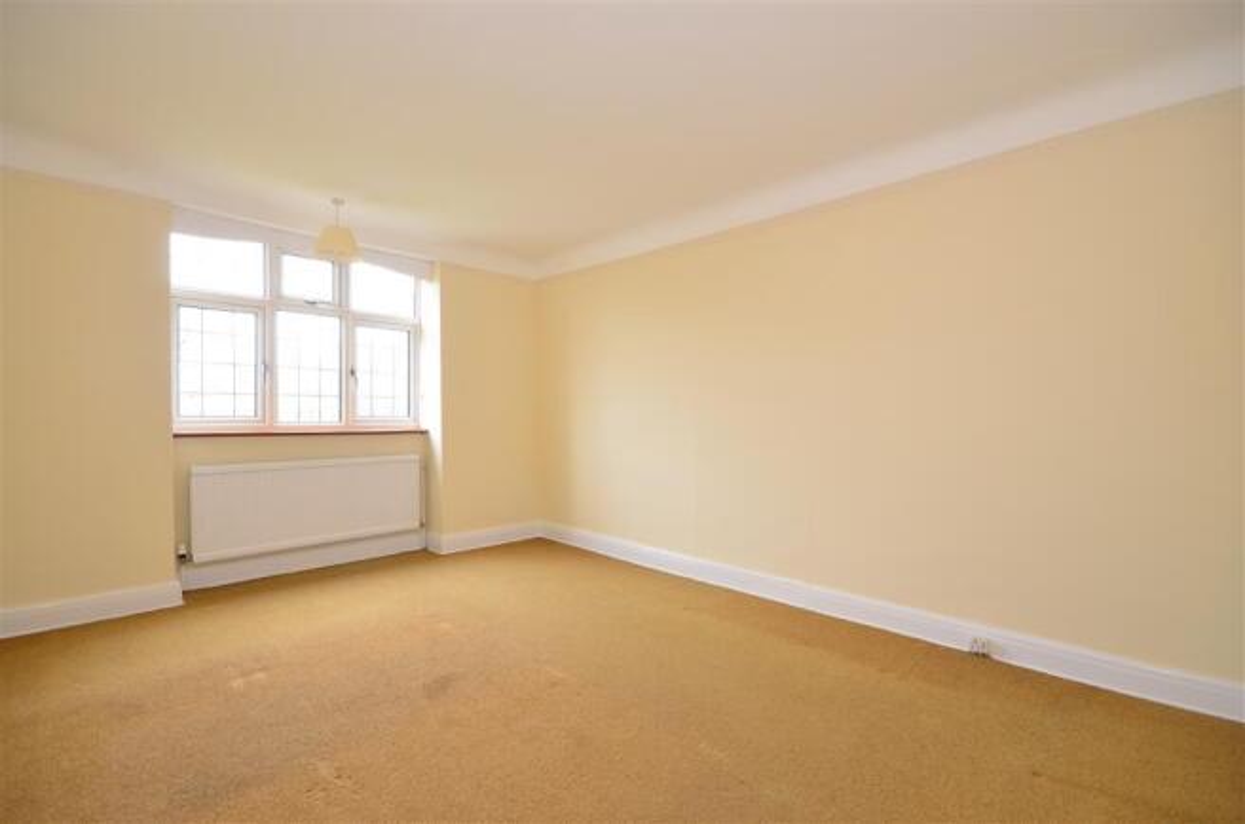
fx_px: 569
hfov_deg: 95.1
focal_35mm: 16
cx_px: 622
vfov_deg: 71.8
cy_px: 412
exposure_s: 1/13
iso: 640
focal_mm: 11
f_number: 10
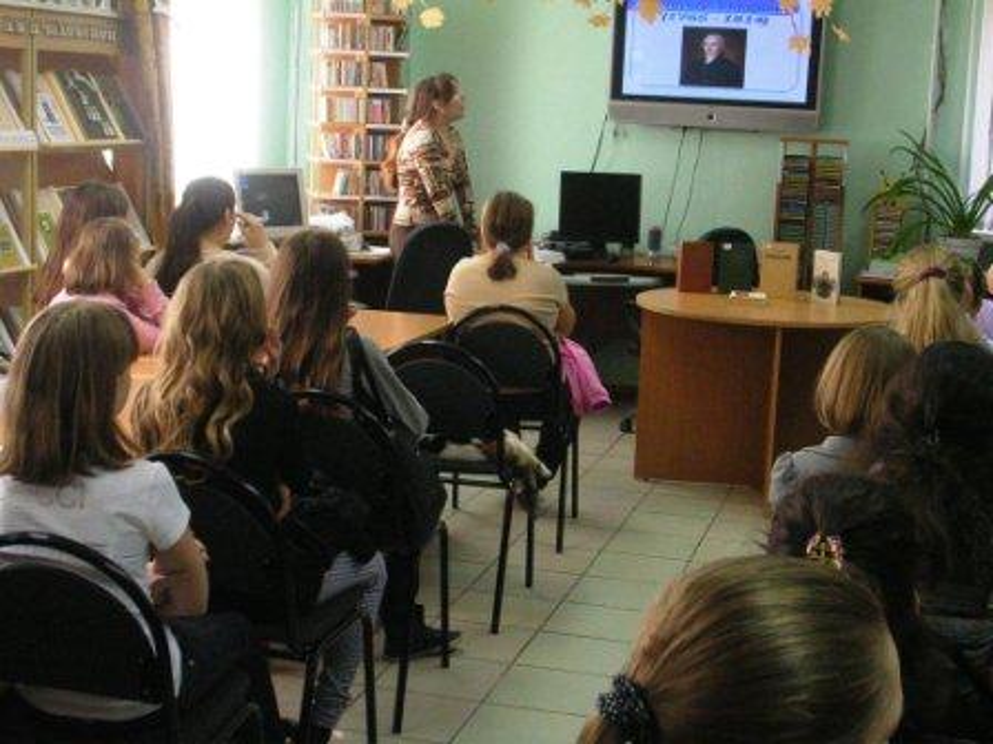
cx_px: 496
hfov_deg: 32.2
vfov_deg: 24.4
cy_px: 372
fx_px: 1721
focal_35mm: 60
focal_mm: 9.1
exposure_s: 1/90
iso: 200
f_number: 3.4
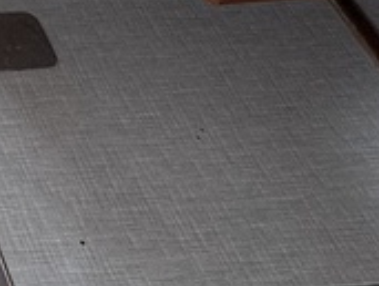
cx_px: -381
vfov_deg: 13.6
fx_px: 1075
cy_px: -222
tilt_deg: -34.3
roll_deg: -1.4
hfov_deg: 15.7
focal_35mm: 98
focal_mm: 2.22
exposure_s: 1/99
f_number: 2.2
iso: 64
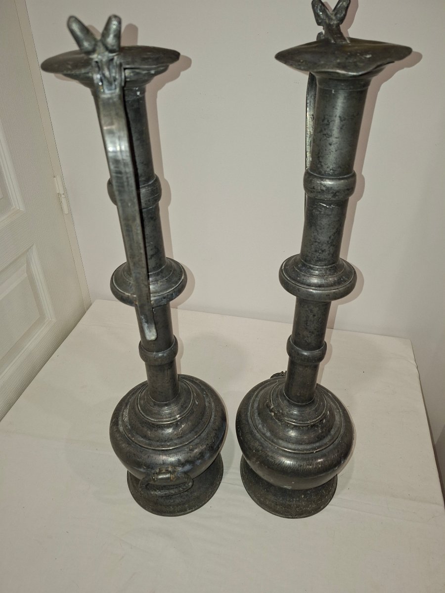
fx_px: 394
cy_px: 296
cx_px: 222
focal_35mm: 23
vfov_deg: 73.9
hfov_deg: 58.9
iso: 200
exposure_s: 1/120
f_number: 1.8
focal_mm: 5.54
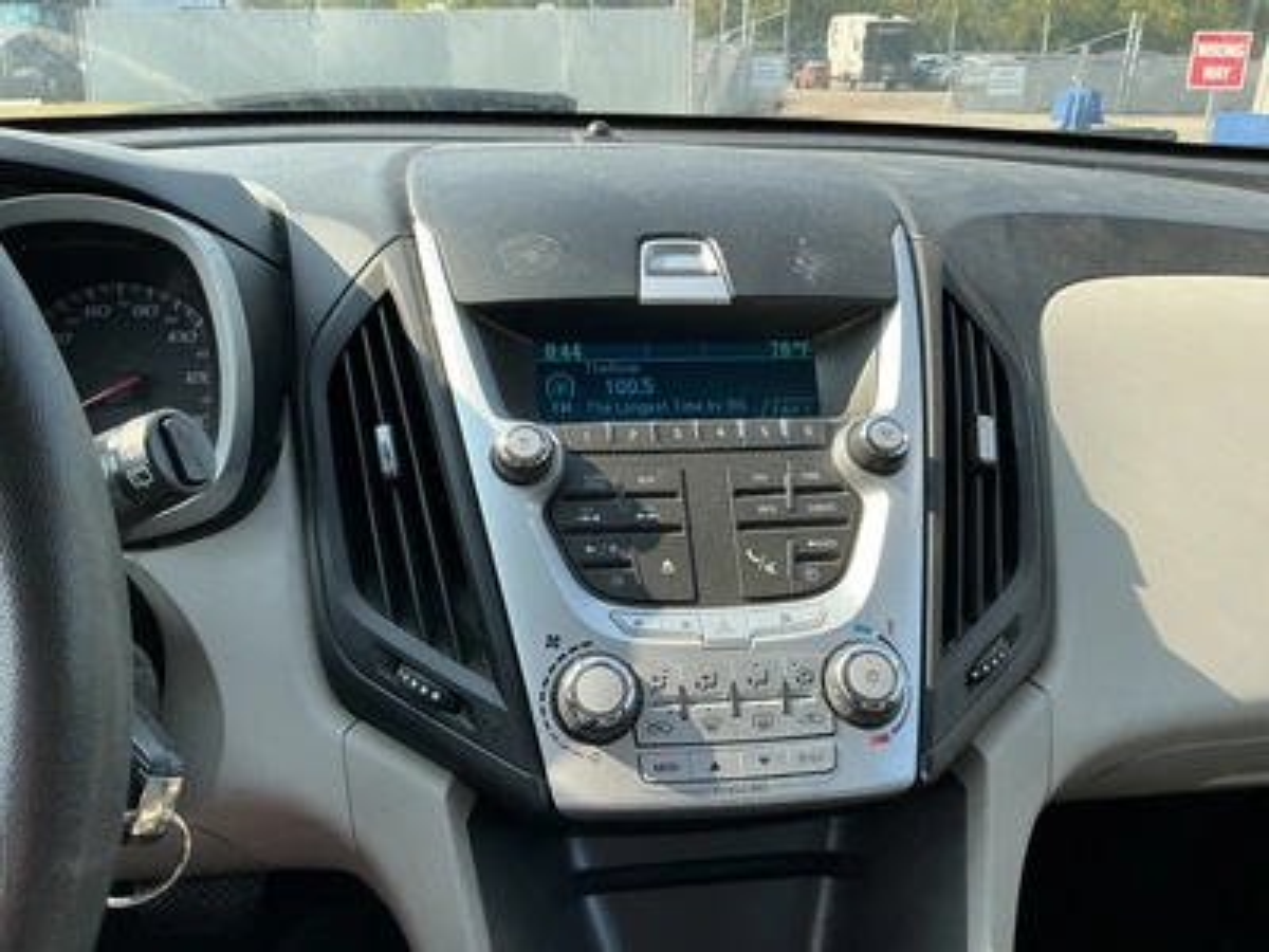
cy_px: 476
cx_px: 634
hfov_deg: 63.4
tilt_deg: -21.1
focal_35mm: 28
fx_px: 1026
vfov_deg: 49.7
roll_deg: -0.5
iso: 20
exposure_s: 1/243
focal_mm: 3
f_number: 1.8
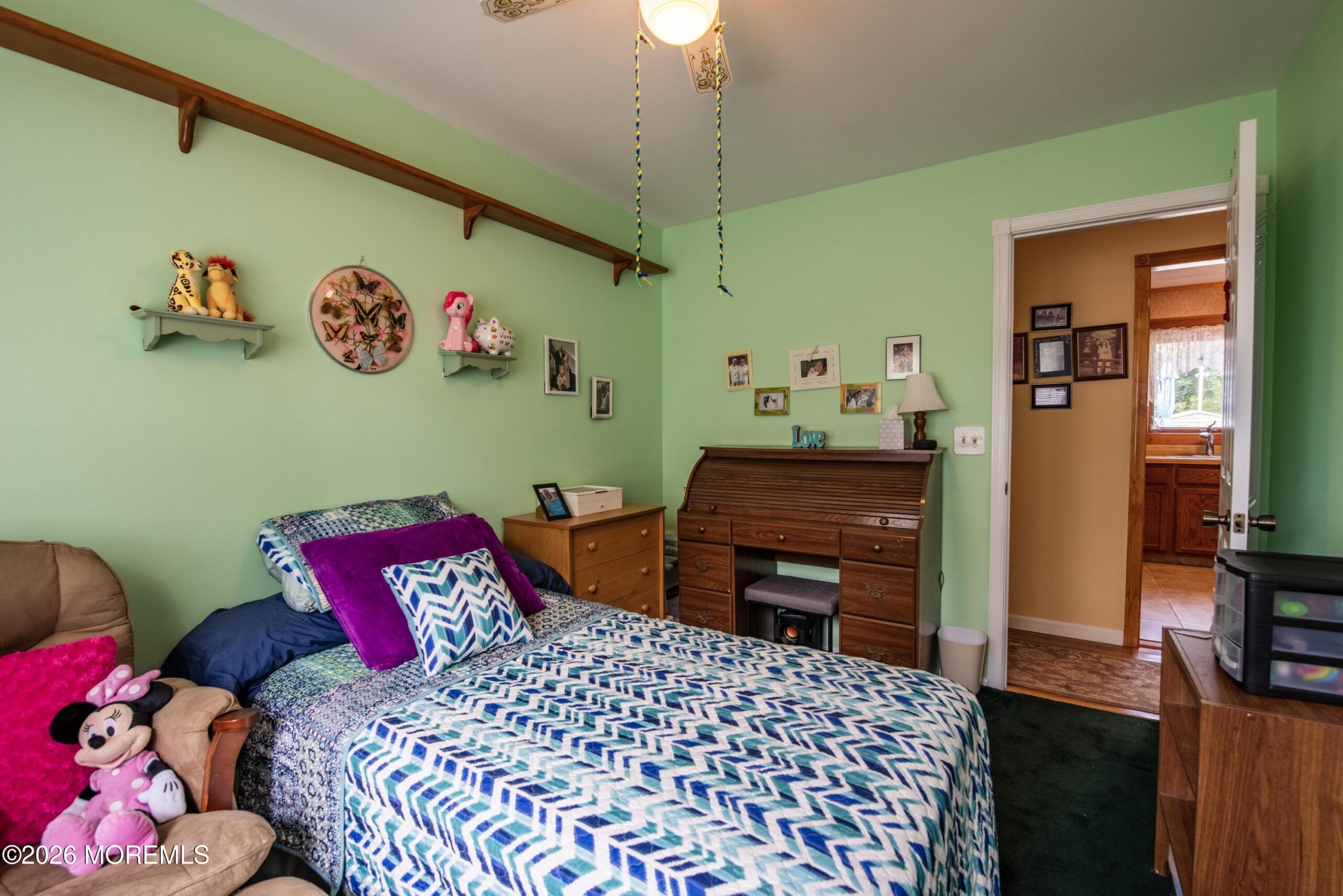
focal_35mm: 15
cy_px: 448
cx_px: 672
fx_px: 560
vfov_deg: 77.4
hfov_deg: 100.4
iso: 640
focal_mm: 15
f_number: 7.1
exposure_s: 1/125
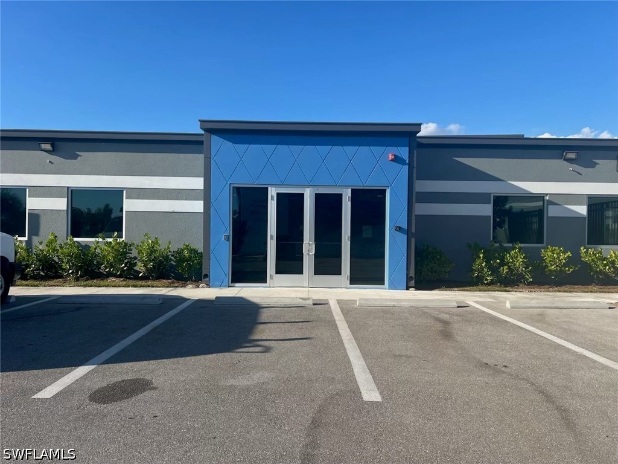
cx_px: 309
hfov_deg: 67.3
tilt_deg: +0.4
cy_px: 232
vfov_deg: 53.1
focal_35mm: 26
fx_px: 464
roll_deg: -1.0
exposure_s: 1/3356
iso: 50
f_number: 1.5
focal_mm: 5.7
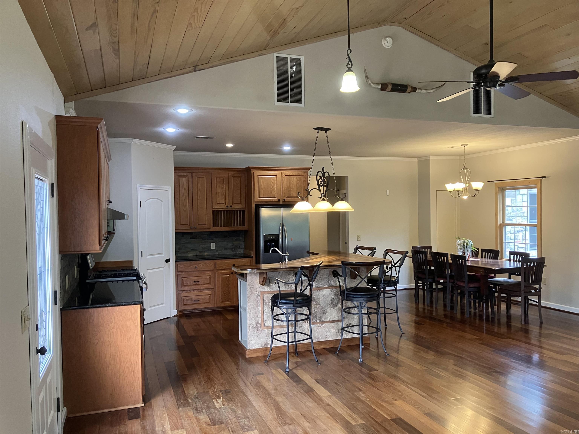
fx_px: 468
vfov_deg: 49.7
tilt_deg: -1.4
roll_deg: +0.2
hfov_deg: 63.4
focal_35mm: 28
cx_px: 290
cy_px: 217
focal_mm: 3.99
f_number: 1.8
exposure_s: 1/60
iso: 160
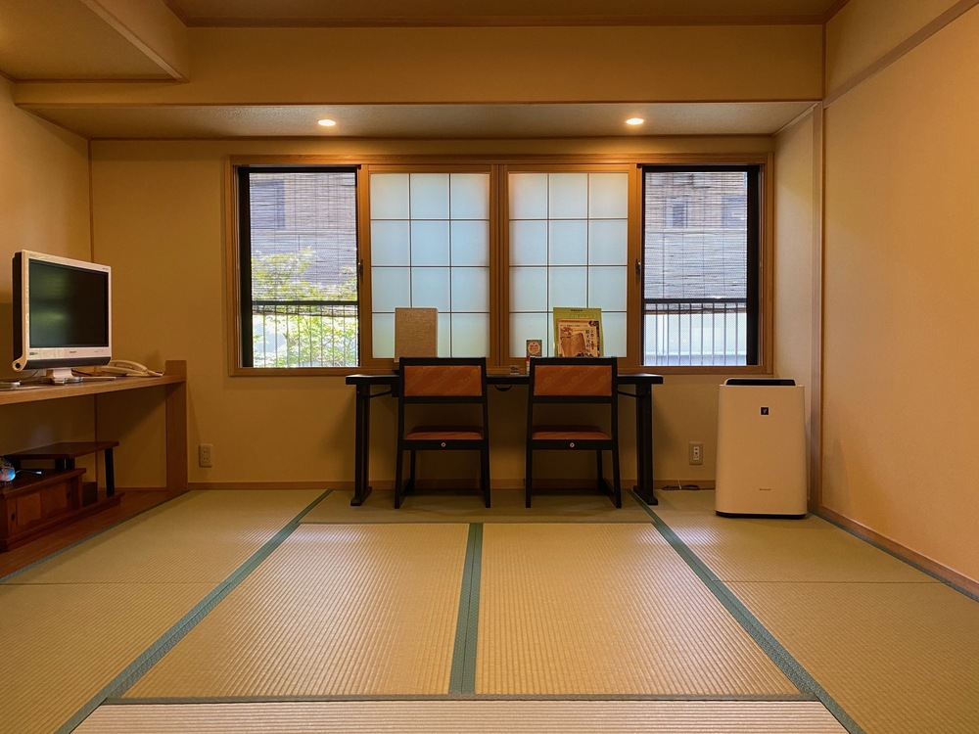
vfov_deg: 53.1
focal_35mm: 26
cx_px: 490
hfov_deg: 67.3
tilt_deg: -2.0
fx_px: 735
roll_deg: +0.8
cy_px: 367
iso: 160
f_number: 1.8
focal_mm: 4.25
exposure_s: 1/59
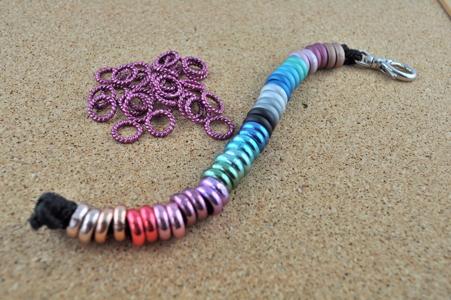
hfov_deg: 49.6
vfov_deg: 34.1
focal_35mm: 39
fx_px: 488
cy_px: 150
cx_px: 226
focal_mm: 26
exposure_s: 1/125
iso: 200
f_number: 5.6
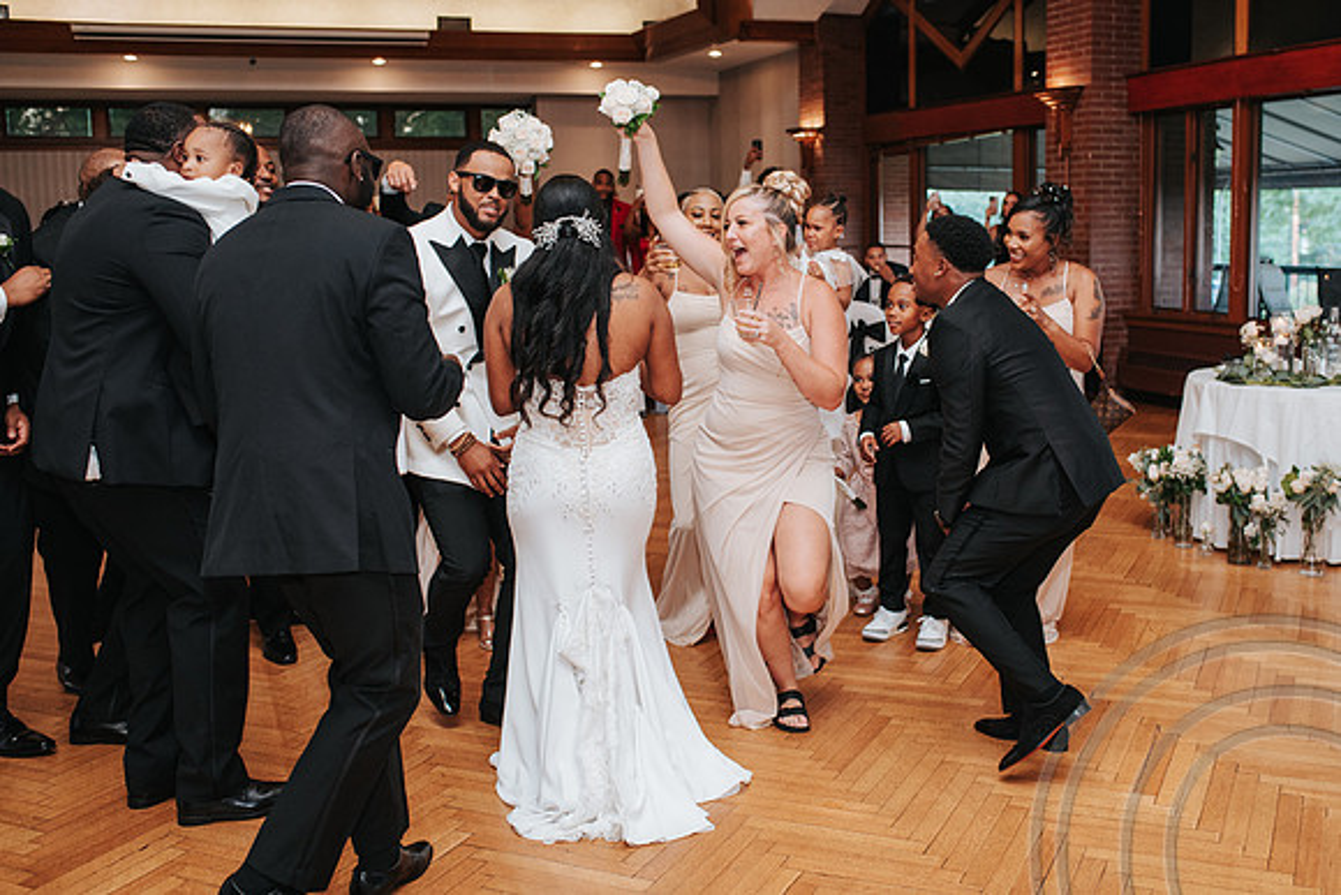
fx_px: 1427
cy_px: 405
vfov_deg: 34.8
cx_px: 734
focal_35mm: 38
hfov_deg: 50.3
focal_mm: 35
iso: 1000
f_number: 3.2
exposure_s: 1/200
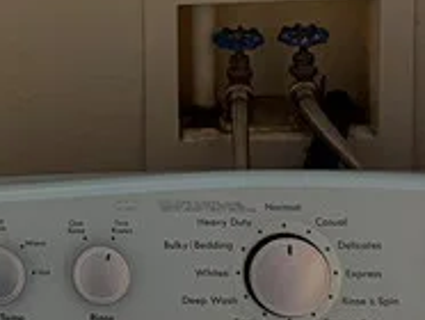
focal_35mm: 132
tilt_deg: -16.6
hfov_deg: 14.1
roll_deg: +3.4
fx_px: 1623
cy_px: -18
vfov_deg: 11.1
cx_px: -183
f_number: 1.78
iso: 500
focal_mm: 6.76
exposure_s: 1/60
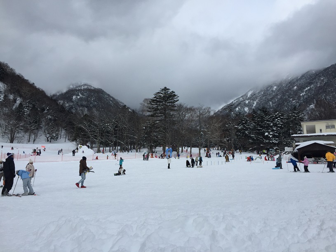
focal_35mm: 29
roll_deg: -1.0
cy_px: 126
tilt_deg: +8.3
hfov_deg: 61.7
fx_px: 281
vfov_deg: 48.2
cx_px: 168
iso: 32
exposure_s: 1/1980
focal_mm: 4.15
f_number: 2.2
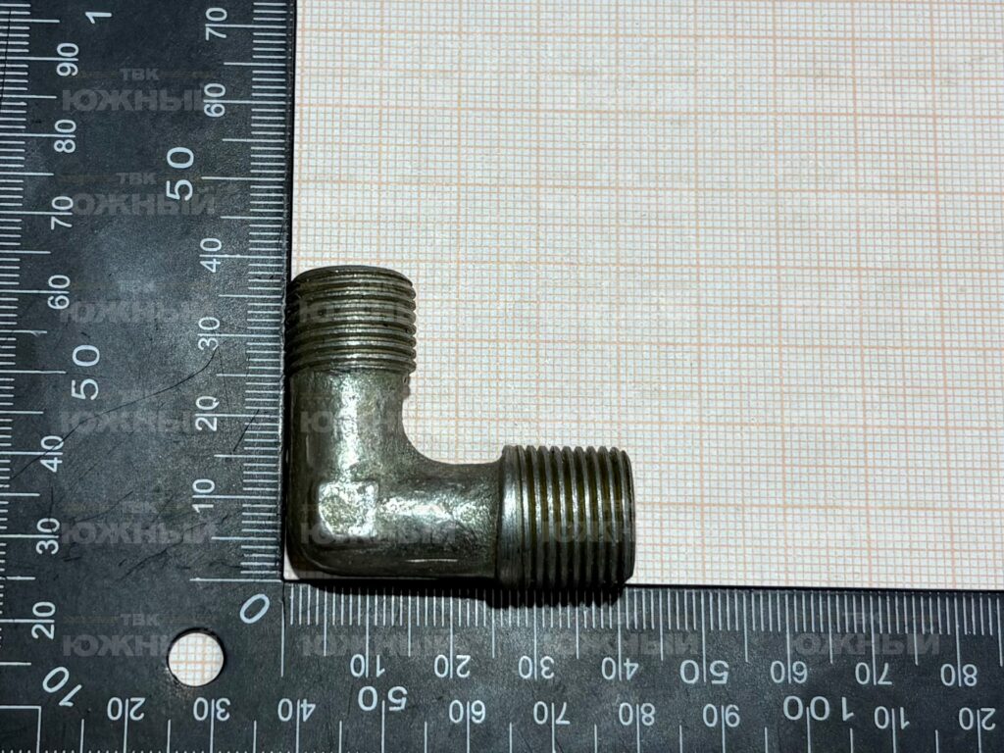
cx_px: 502
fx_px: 754
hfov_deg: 67.3
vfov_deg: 53.1
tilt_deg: -77.1
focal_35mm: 26
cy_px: 376
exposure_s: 1/100
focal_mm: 5.96
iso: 80
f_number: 1.6
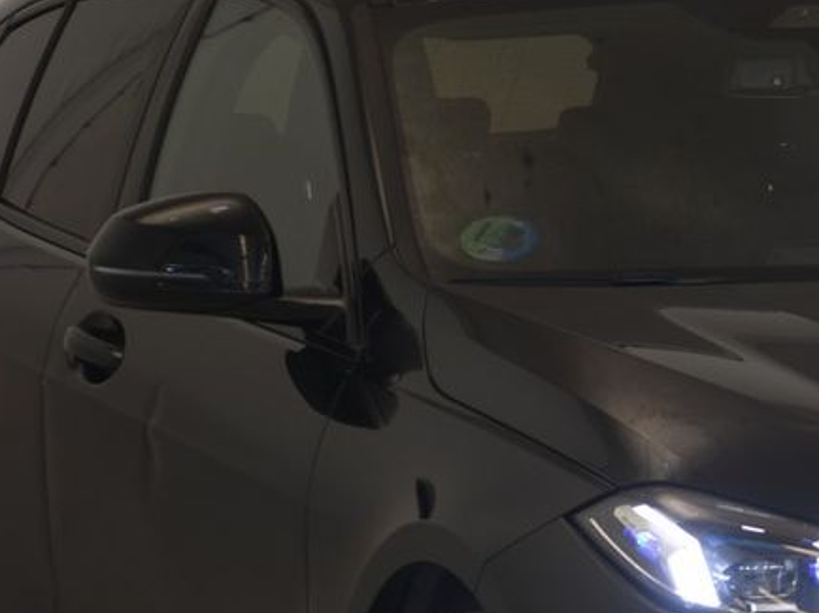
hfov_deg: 5.8
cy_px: 536
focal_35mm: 343
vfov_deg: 4.3
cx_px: 849
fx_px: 8111
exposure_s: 1/10
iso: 100
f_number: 4.2
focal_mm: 86
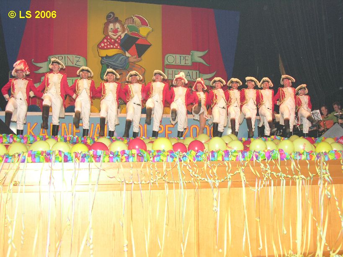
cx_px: 172
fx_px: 426
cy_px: 128
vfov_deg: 33.6
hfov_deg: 43.9
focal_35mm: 43
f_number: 2.9
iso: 100
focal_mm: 11
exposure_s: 1/60.1
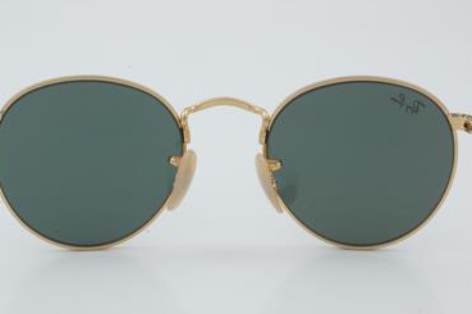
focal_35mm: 90
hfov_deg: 22.8
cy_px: 163
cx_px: 224
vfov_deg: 15.2
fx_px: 1172
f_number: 29
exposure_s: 1/4
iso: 100
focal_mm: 55
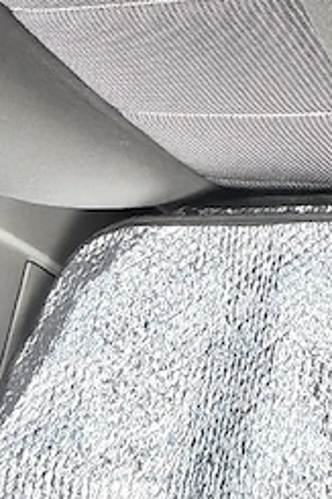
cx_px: 570
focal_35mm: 51
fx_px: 706
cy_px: -5
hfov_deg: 20.3
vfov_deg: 35.1
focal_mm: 1.64
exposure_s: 1/40.2
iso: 939
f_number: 2.2
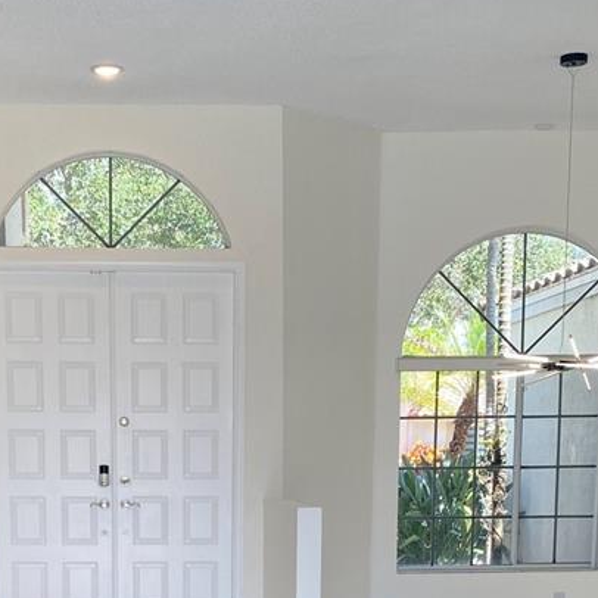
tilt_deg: -8.4
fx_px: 1329
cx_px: 199
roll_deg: -0.3
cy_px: 652
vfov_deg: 23.8
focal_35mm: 68
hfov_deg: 25.2
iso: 32
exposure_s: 1/144
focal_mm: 4.25
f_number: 1.8
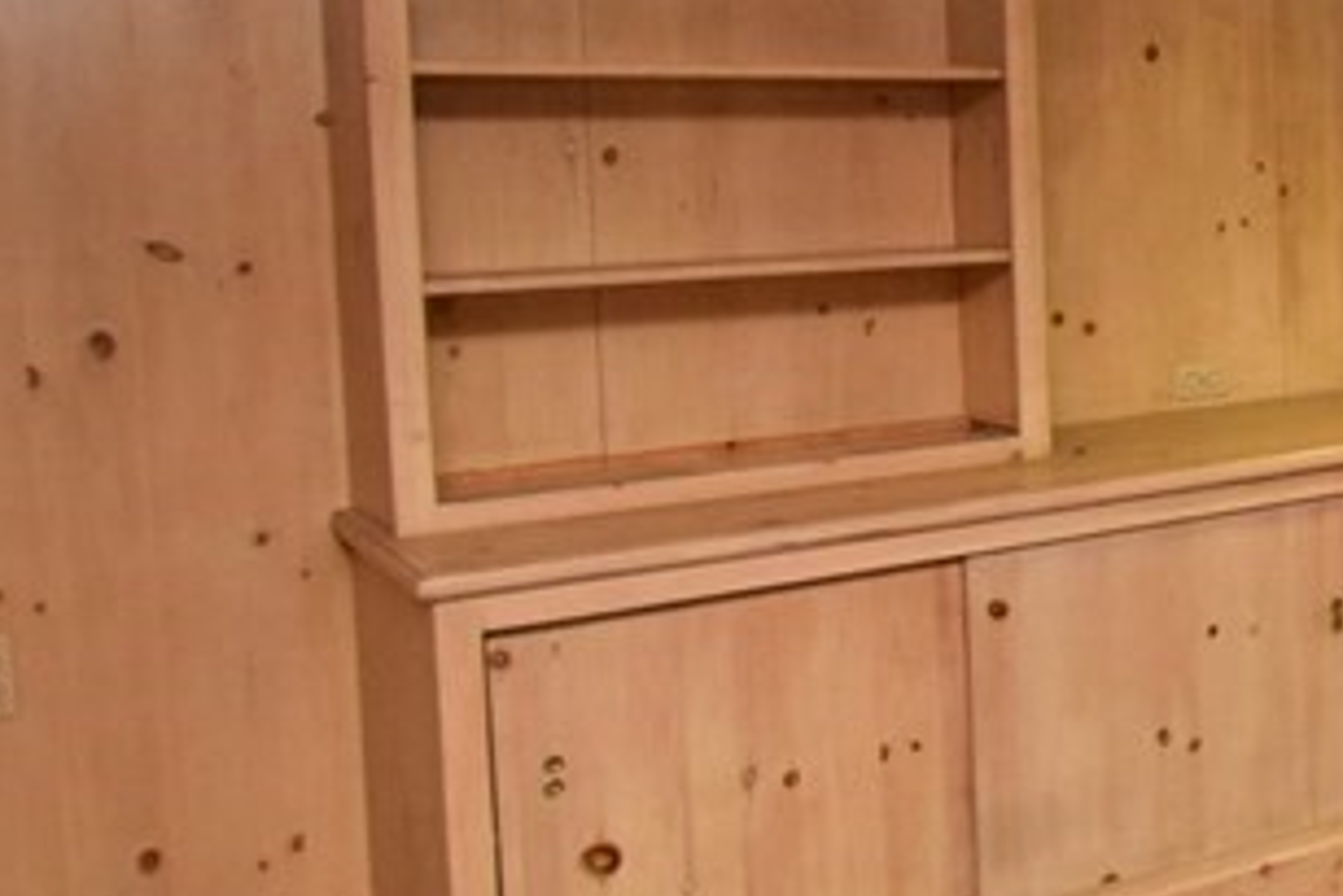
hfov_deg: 30.2
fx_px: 1866
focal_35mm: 50
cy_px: 256
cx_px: 1798
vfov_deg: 26.8
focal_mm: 10
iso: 3200
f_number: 4
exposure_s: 1/25
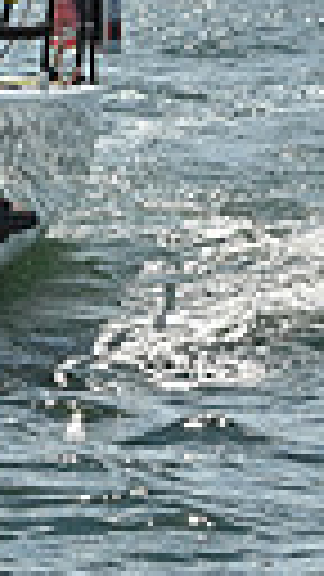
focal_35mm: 379
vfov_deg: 5.7
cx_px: -958
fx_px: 5789
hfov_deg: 3.1
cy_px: 20
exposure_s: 1/1000
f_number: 11
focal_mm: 80
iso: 250
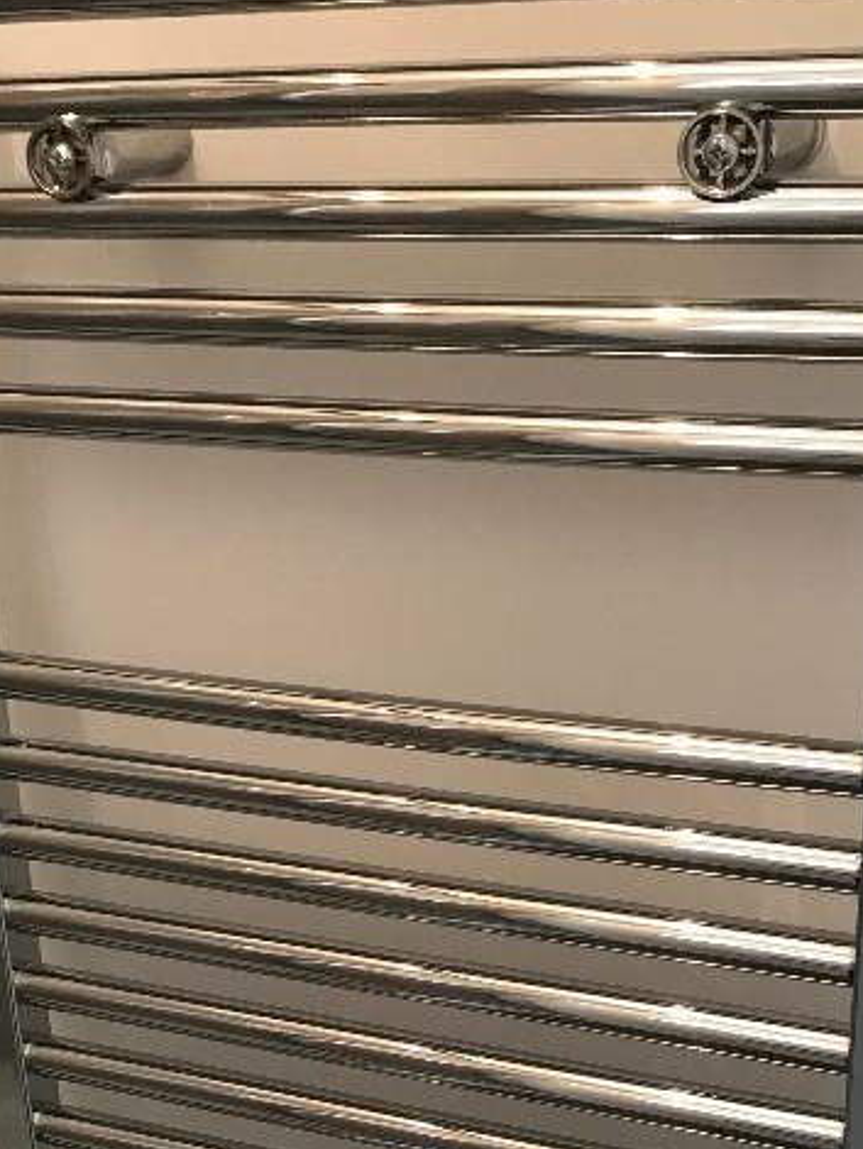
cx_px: 384
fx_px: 2026
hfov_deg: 24.0
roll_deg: +2.5
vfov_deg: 30.5
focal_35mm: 61
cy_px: 1002
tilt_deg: -25.1
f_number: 1.8
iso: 32
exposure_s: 1/33
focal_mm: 3.99
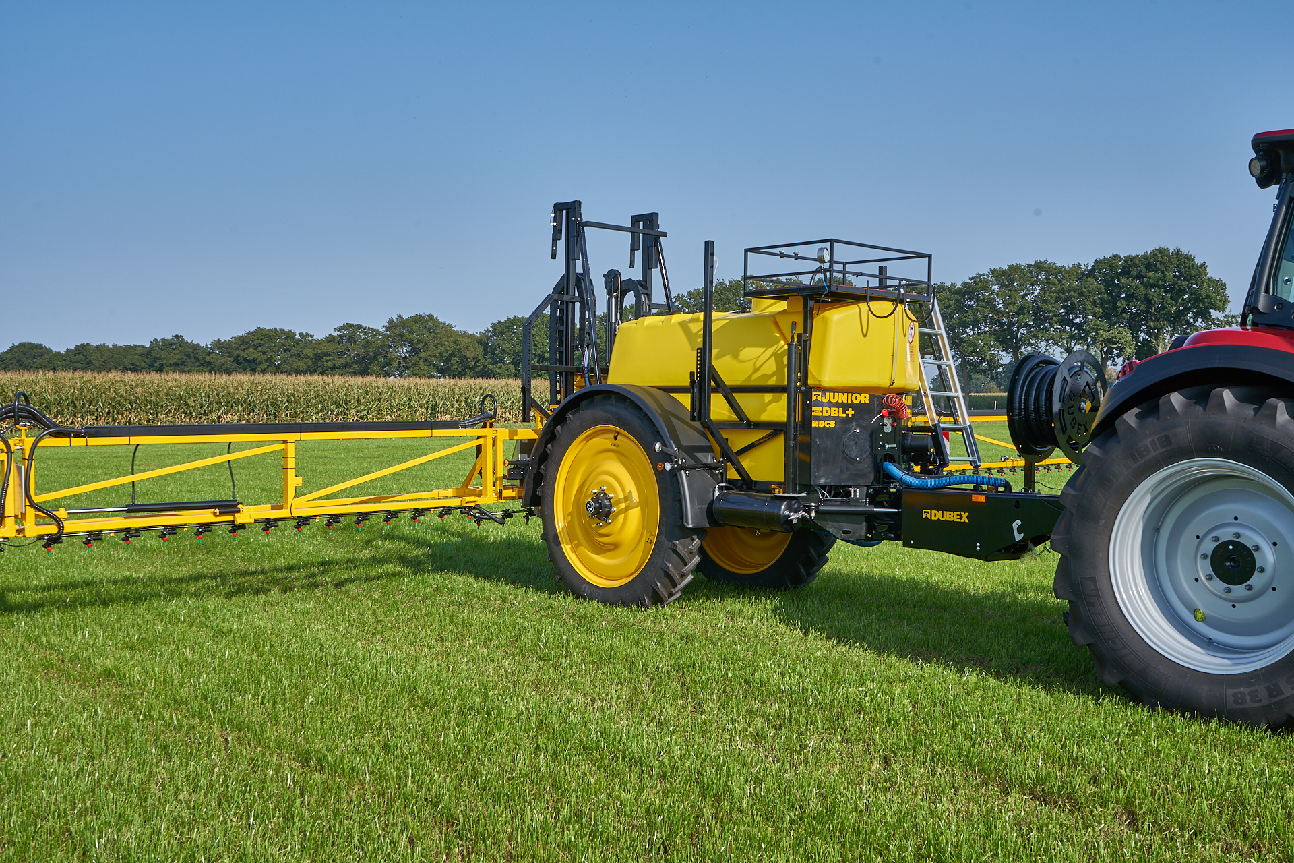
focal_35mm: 36
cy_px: 432
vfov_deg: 36.9
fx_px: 1294
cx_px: 647
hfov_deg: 53.1
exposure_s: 1/80
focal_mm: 36
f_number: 14
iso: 100
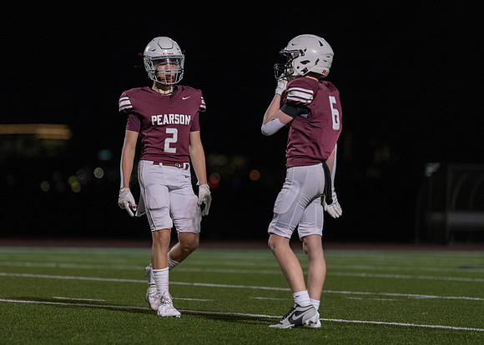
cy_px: 169
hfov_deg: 8.1
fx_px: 3405
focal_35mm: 248
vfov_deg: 5.8
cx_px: 182
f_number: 2.8
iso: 3200
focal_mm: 200
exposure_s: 1/1000
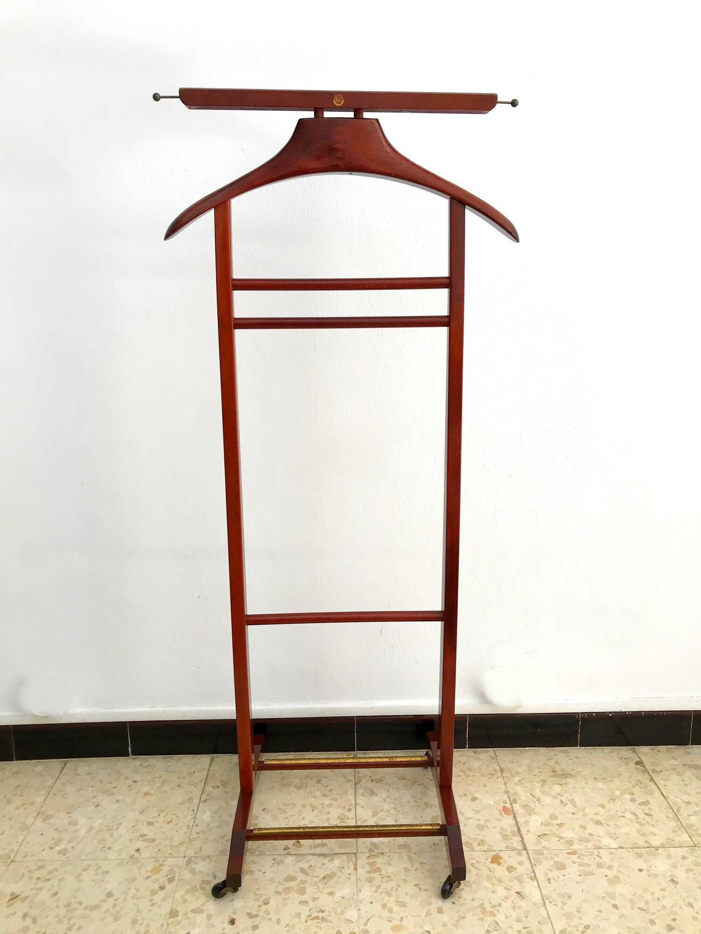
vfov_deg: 63.4
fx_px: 756
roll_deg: +1.0
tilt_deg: -12.0
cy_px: 467
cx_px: 350
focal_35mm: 28
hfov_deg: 49.7
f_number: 1.8
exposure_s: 1/100
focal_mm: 3.99
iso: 20
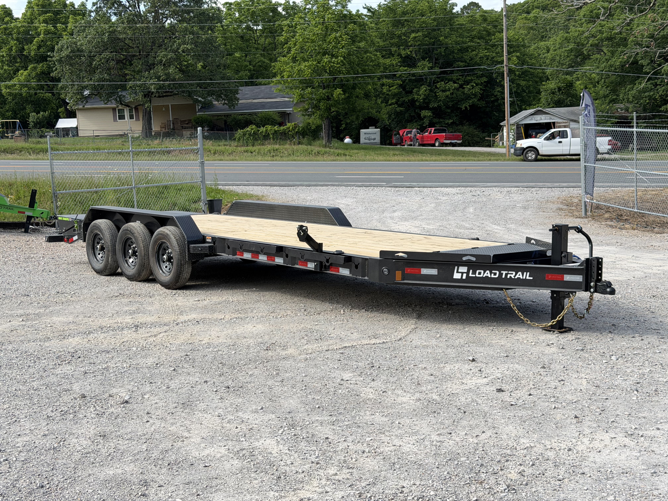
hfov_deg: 39.7
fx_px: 926
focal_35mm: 48
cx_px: 334
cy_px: 250
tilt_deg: -4.2
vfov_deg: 30.3
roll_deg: +1.8
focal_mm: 6.76
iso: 80
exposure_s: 1/3534
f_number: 1.78
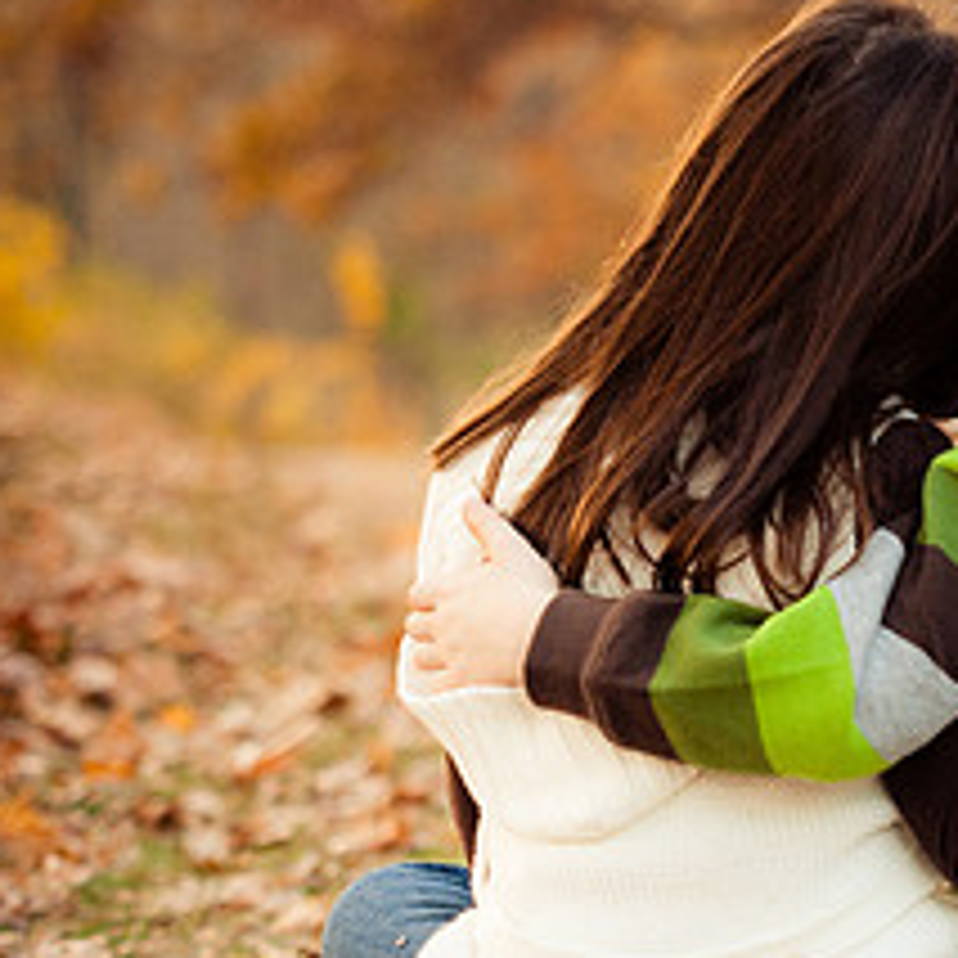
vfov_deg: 7.2
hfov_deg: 7.2
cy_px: 589
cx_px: 954
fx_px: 7609
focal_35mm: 243
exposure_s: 1/160
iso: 250
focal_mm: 70
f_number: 2.8
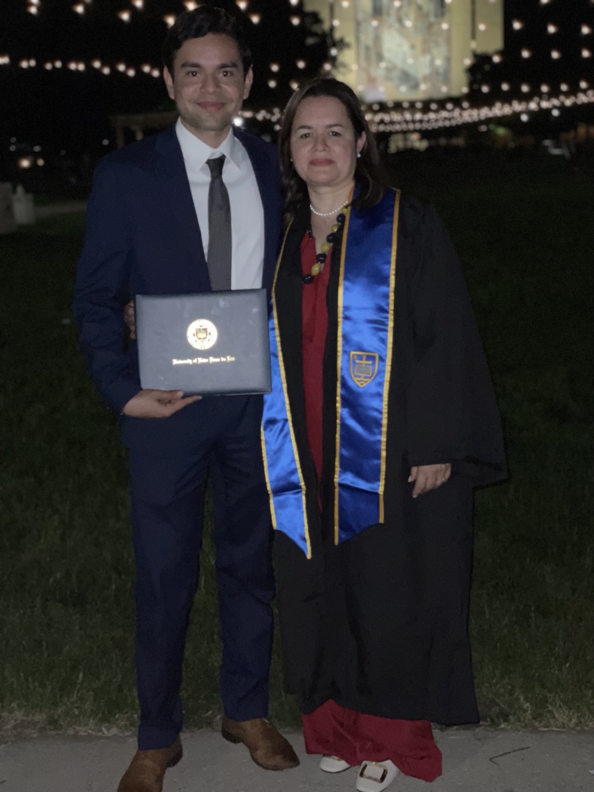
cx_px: 297
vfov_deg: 36.8
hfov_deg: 28.0
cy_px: 396
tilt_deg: -11.2
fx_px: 1190
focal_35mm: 52
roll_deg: +2.7
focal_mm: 6
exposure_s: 1/34
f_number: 2
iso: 400
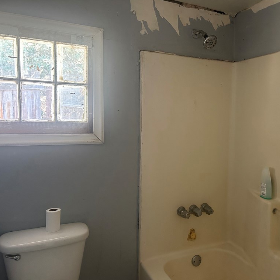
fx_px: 284
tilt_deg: -4.7
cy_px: 140
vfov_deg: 52.5
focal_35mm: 31
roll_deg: -1.6
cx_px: 176
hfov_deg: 52.0
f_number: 1.5
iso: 400
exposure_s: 1/60
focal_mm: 5.7
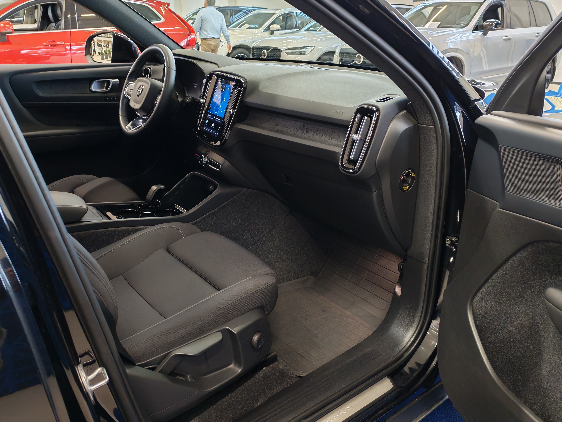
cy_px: 211
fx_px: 487
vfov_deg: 46.8
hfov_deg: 60.0
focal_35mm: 30
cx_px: 281
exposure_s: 1/50
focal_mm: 6.12
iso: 800
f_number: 1.9
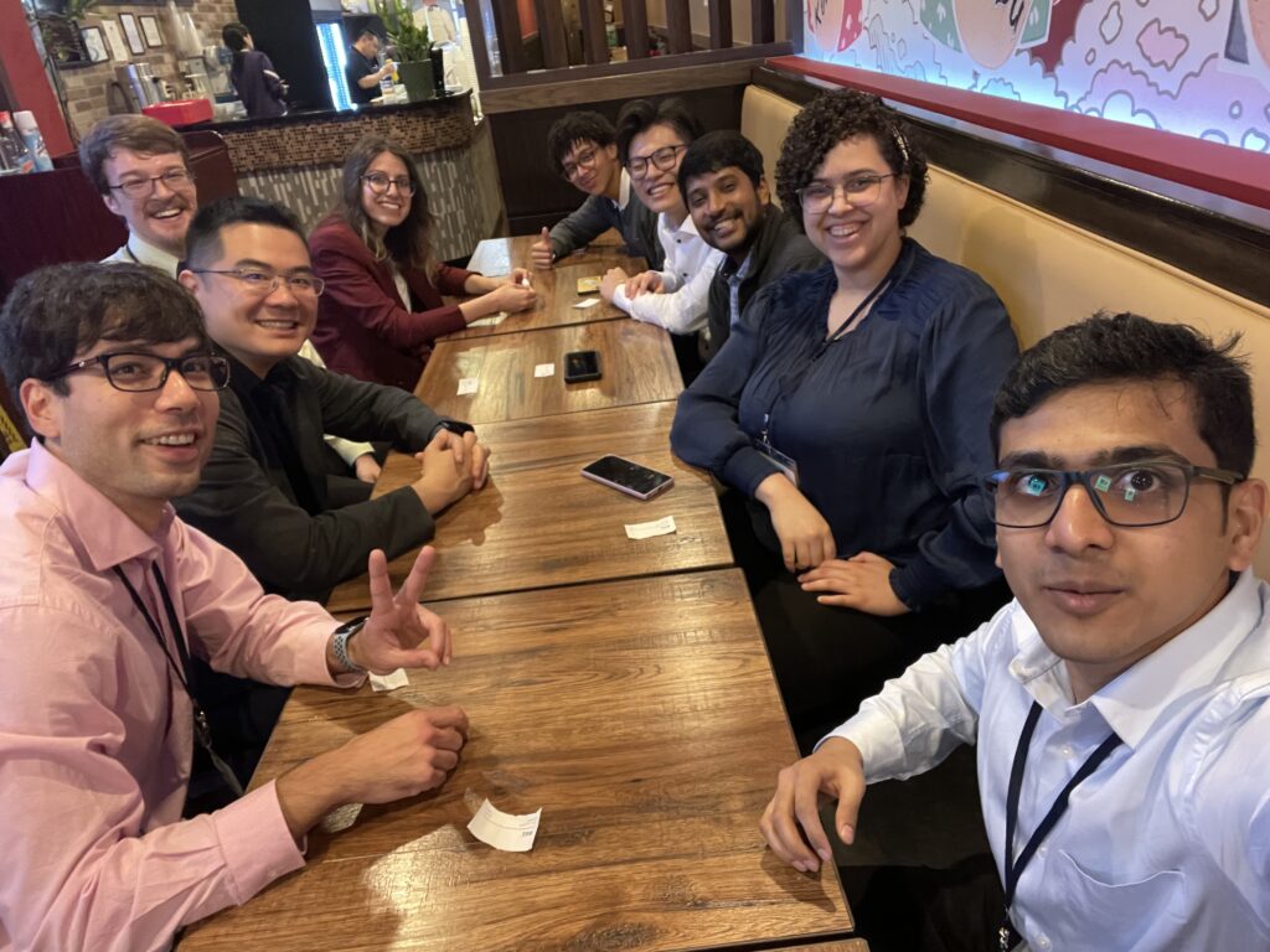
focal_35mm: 23
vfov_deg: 58.9
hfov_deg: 73.9
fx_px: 844
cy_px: 476
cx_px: 635
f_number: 2.2
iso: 640
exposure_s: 1/20
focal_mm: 2.71
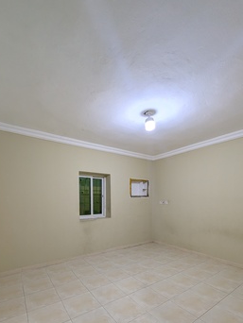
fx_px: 150
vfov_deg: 91.9
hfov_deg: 78.2
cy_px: 208
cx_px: 118
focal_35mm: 16
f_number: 1.7
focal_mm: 2.02
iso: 91
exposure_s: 1/62.4
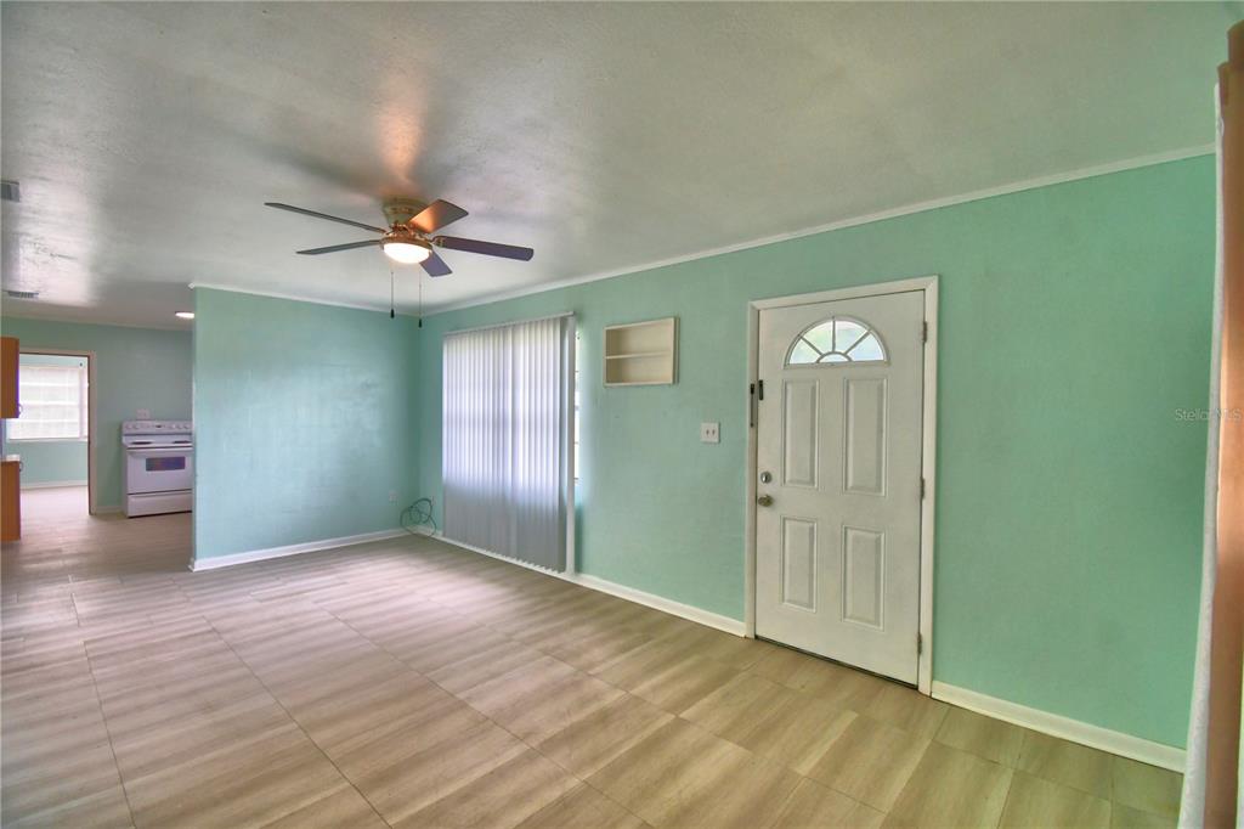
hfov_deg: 100.4
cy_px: 414
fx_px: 518
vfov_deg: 77.3
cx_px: 622
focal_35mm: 15
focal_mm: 10
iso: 400
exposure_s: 1/80
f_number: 4.5
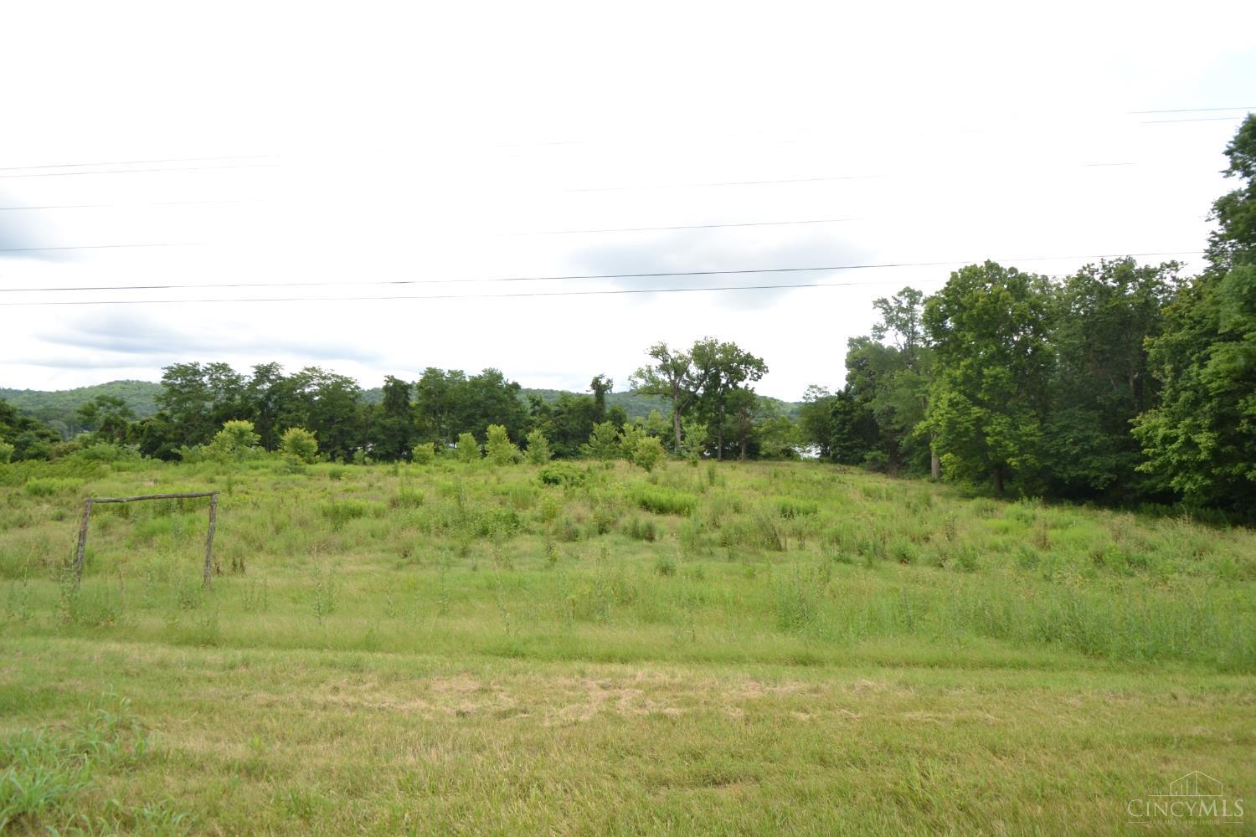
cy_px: 418
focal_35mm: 15
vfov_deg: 77.3
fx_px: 523
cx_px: 628
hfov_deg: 100.4
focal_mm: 10
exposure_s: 1/160
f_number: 6.3
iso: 100
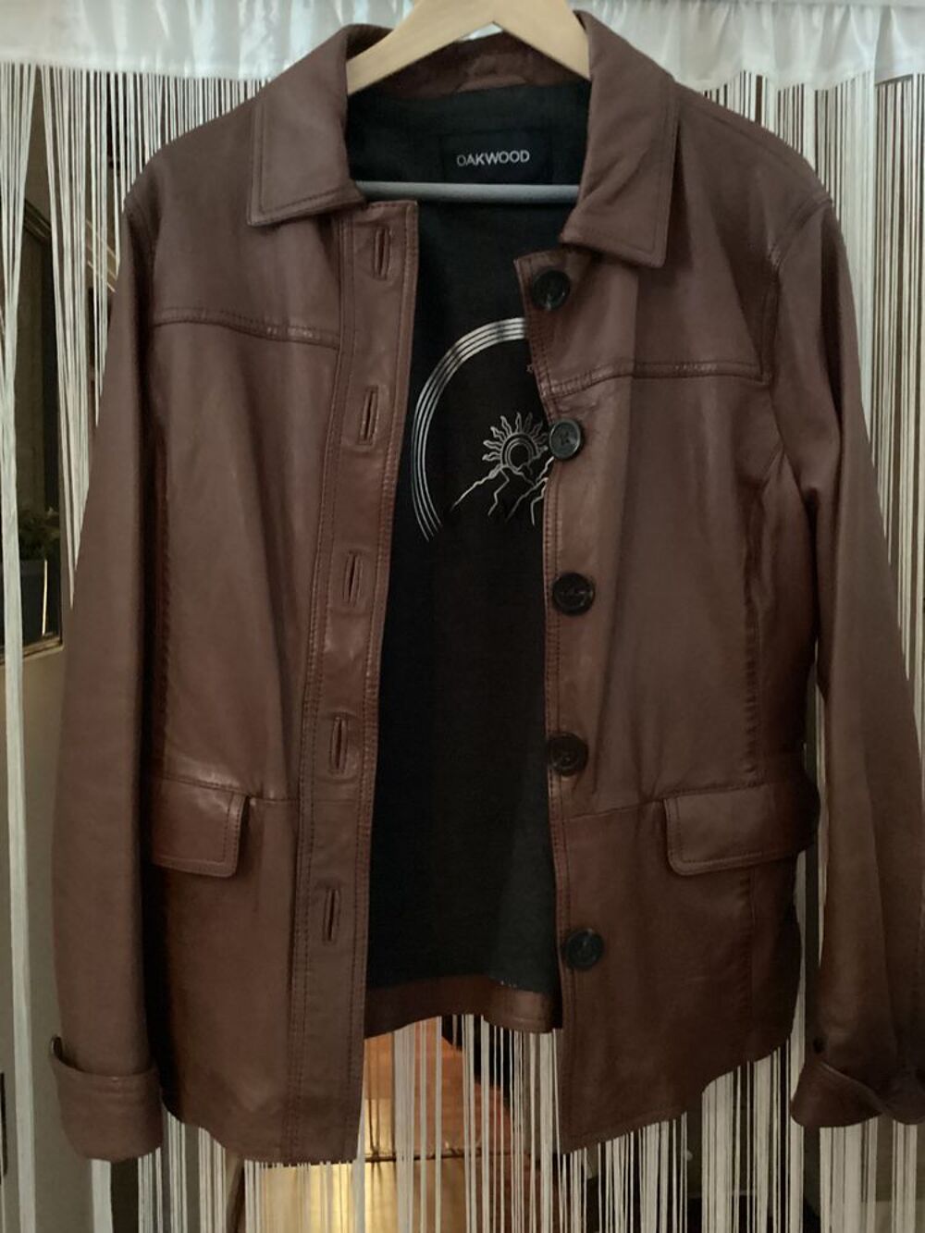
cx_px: 462
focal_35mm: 31
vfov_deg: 58.3
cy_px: 616
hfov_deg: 45.4
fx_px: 1104
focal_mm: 3.3
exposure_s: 1/15
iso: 800
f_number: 2.4
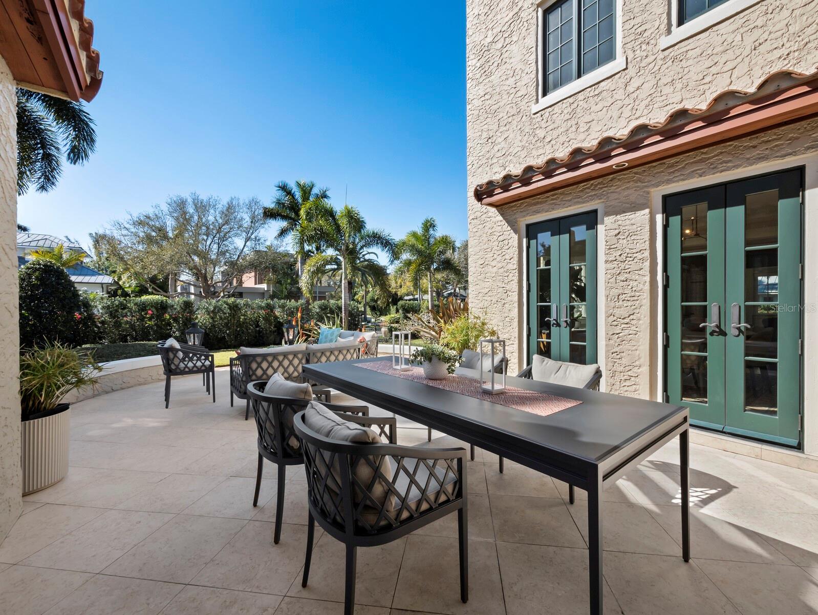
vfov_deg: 85.7
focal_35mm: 14
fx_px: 331
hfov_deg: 102.0
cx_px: 409
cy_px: 308
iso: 320
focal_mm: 7
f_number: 11
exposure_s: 1/80
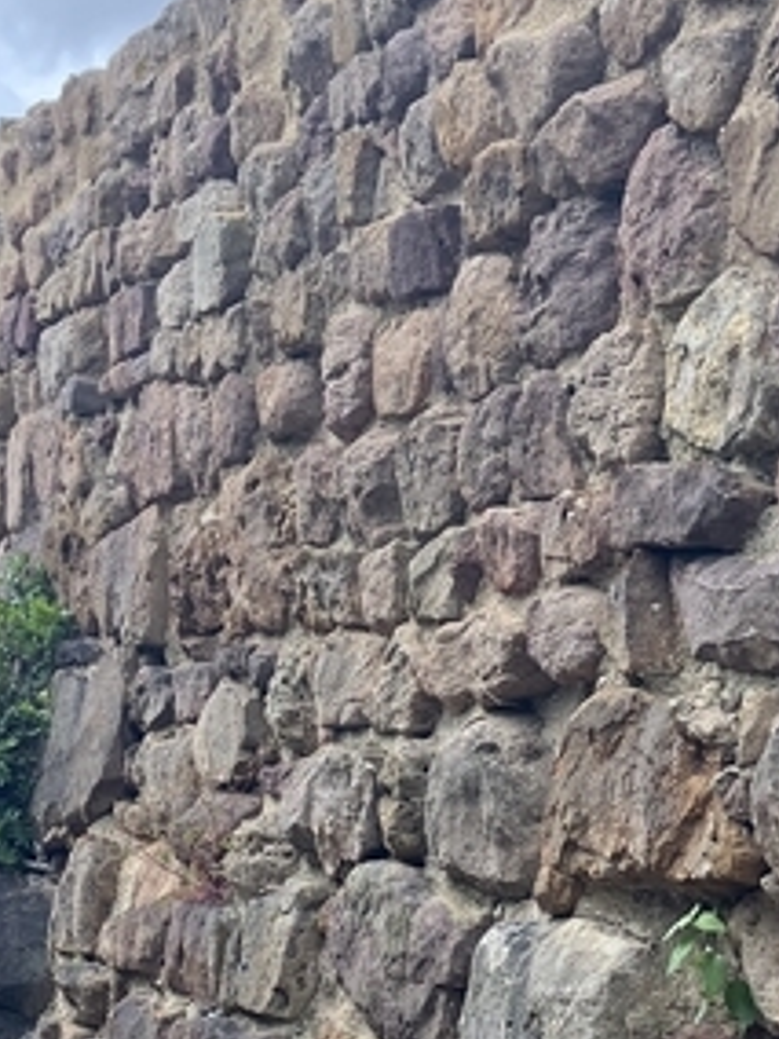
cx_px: 417
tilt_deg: -0.3
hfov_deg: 18.7
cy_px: 966
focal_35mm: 79
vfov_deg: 23.9
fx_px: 2370
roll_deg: -0.3
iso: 32
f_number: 1.8
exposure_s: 1/437
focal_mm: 4
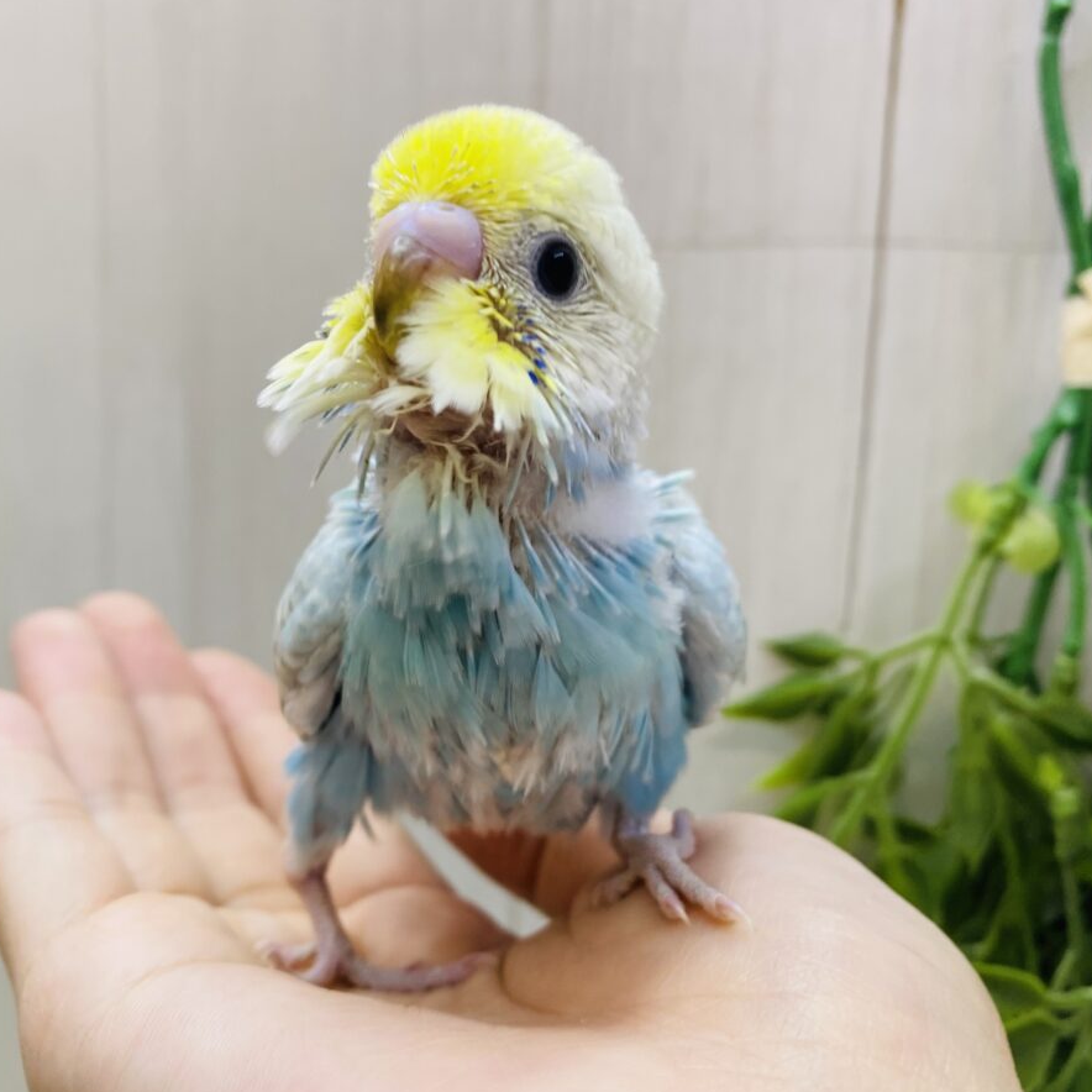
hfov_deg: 53.9
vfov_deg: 54.0
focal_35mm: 30
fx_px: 1071
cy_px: 548
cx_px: 488
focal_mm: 4.25
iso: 100
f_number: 1.8
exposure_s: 1/100
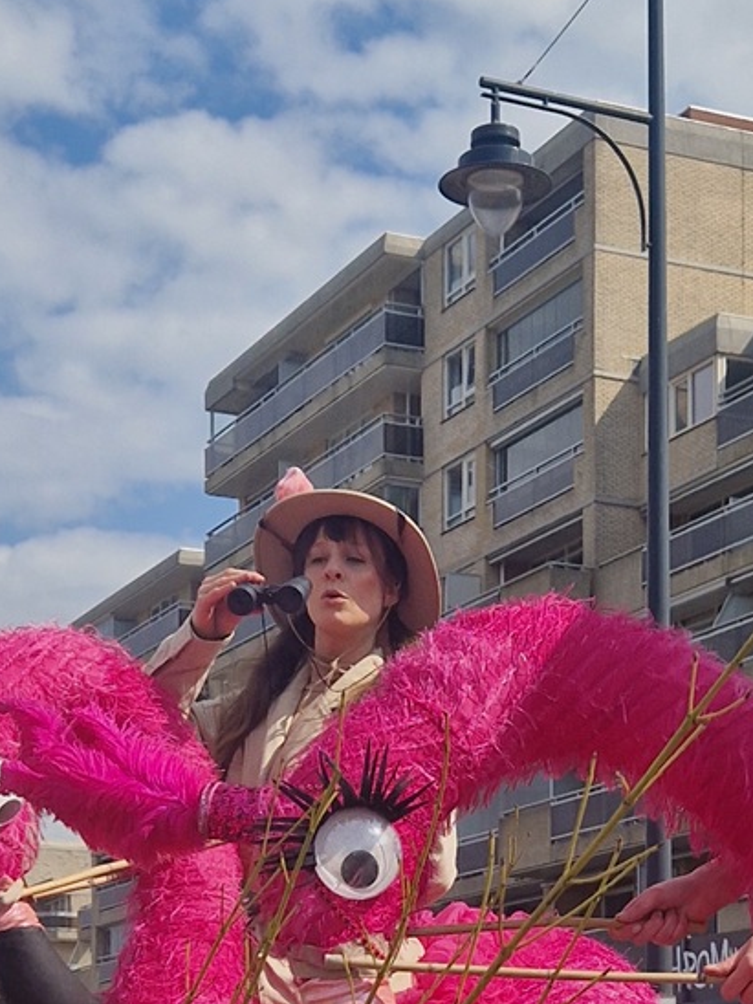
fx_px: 2436
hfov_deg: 17.6
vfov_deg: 22.1
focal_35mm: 84
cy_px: 1094
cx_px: 427
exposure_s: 1/3816
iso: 50
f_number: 1.8
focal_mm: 5.4
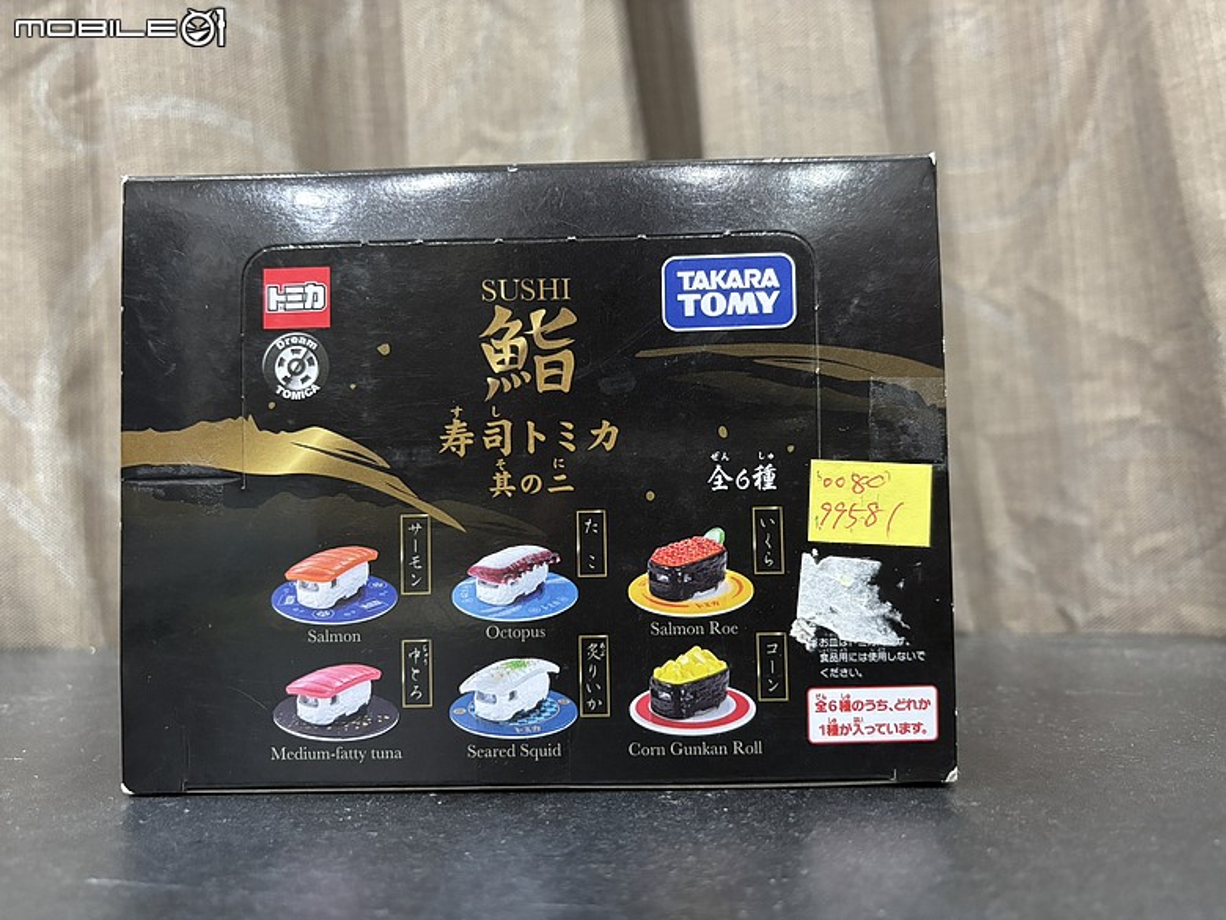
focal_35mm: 26
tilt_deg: +3.1
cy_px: 460
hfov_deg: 67.3
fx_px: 921
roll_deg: +1.3
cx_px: 613
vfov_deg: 53.1
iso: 640
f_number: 1.6
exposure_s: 1/30
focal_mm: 5.96
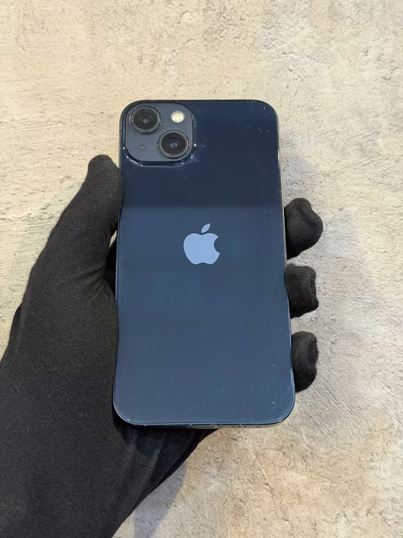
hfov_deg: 30.3
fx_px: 745
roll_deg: -0.3
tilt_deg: +3.0
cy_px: 269
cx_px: 202
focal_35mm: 48
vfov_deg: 39.7
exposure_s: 1/50
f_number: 1.78
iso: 250
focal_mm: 6.76
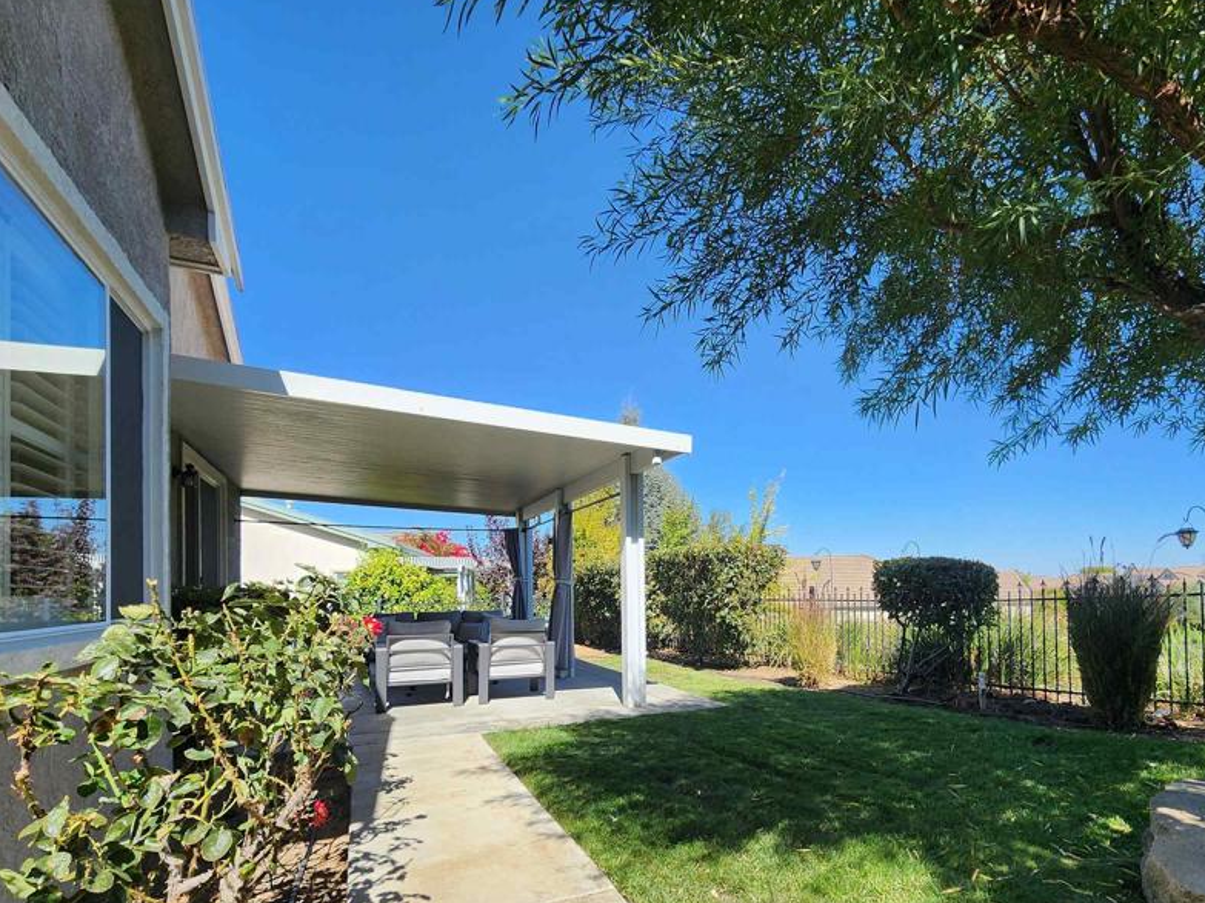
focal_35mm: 17
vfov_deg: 73.2
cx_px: 713
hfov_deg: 90.1
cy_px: 574
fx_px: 592
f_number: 2.2
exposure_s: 1/1205
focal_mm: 2.2
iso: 50
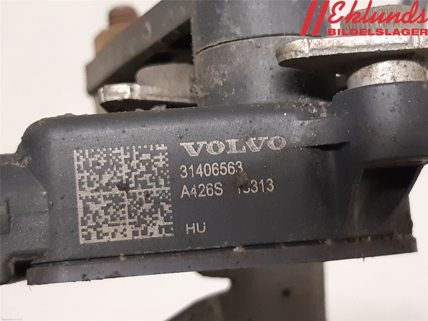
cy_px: 160
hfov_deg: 67.3
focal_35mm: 26
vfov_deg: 53.1
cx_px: 214
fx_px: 321
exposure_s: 1/50
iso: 320
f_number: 1.7
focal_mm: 3.93
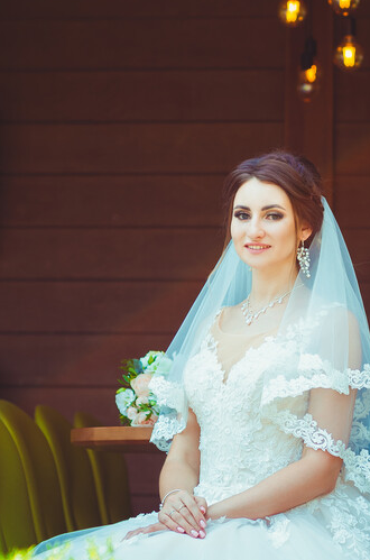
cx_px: 240
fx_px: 2077
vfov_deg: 15.3
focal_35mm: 134
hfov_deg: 10.2
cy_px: 206
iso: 100
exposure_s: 1/400
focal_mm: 50
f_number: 2.5
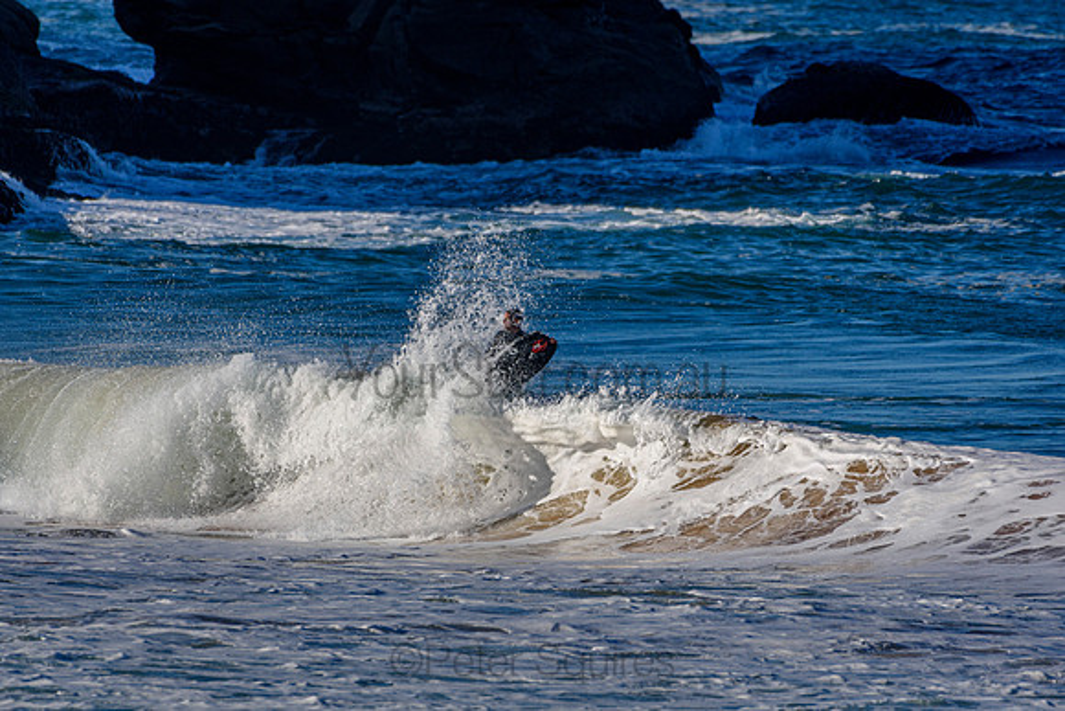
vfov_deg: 1.8
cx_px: 532
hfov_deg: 2.7
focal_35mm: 750
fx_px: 22192
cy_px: 356
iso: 200
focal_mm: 500
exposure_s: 1/2000
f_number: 5.6
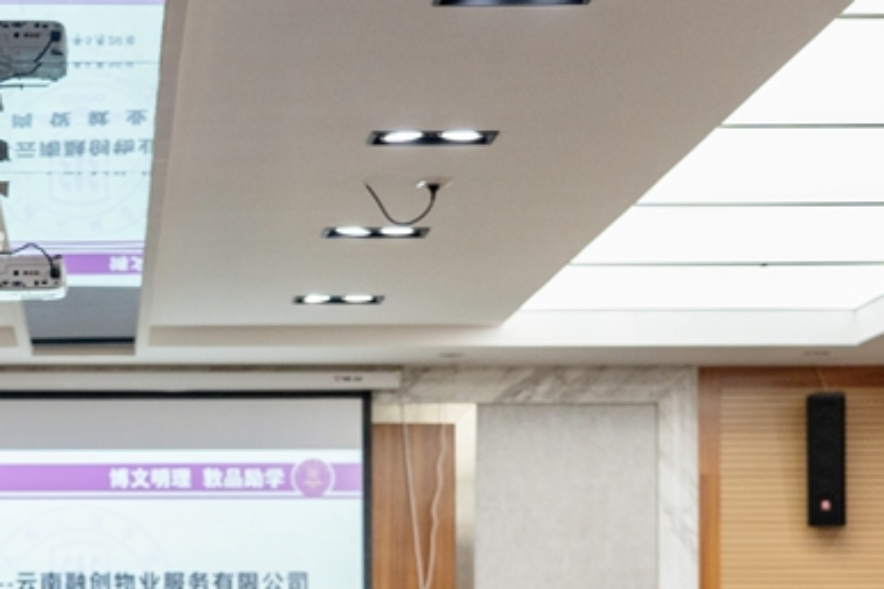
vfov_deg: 12.1
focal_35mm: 112
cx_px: 73
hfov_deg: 18.0
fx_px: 2749
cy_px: 582
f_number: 4
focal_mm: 48
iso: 1600
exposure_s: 1/200
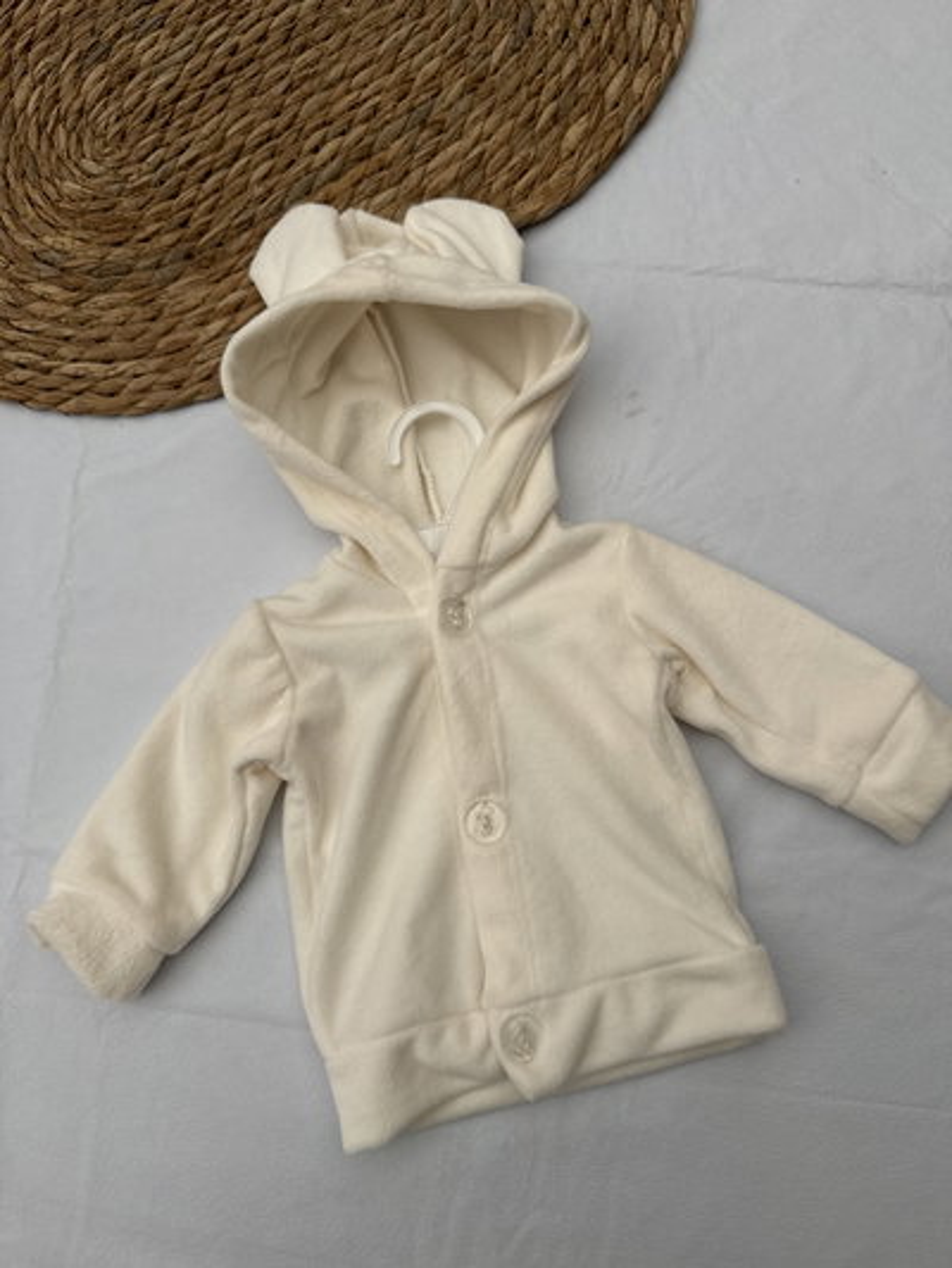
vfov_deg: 71.6
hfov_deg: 56.8
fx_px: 880
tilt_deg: -79.8
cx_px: 476
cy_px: 634
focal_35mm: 24
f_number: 1.78
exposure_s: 1/4608
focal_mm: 6.76
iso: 80
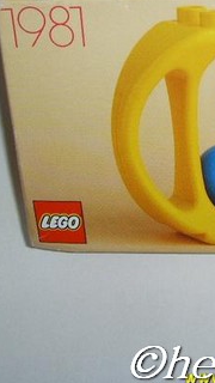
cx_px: 264
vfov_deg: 24.8
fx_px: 861
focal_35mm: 85
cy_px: 108
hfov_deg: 13.8
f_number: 3.5
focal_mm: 6.6
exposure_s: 1/45
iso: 100
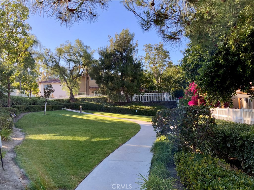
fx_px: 213
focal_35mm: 29
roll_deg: +0.9
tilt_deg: +3.8
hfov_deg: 61.7
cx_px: 127
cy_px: 95
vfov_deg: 48.2
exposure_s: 1/397
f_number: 1.8
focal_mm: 3
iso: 16
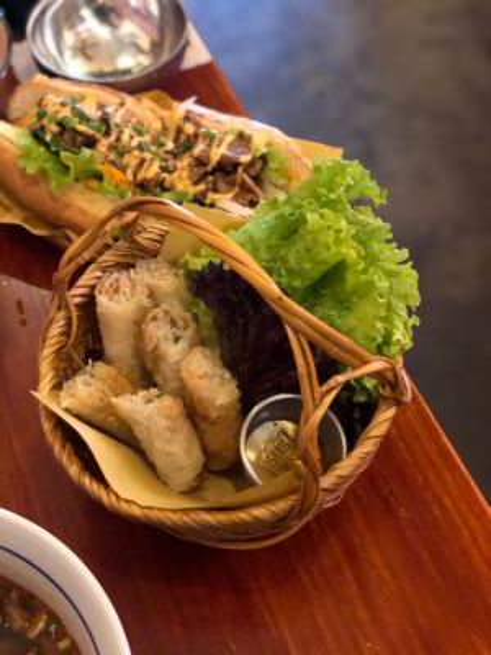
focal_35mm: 52
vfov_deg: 36.8
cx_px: 246
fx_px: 983
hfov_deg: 28.0
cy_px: 328
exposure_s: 1/8
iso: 200
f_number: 2.4
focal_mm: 6
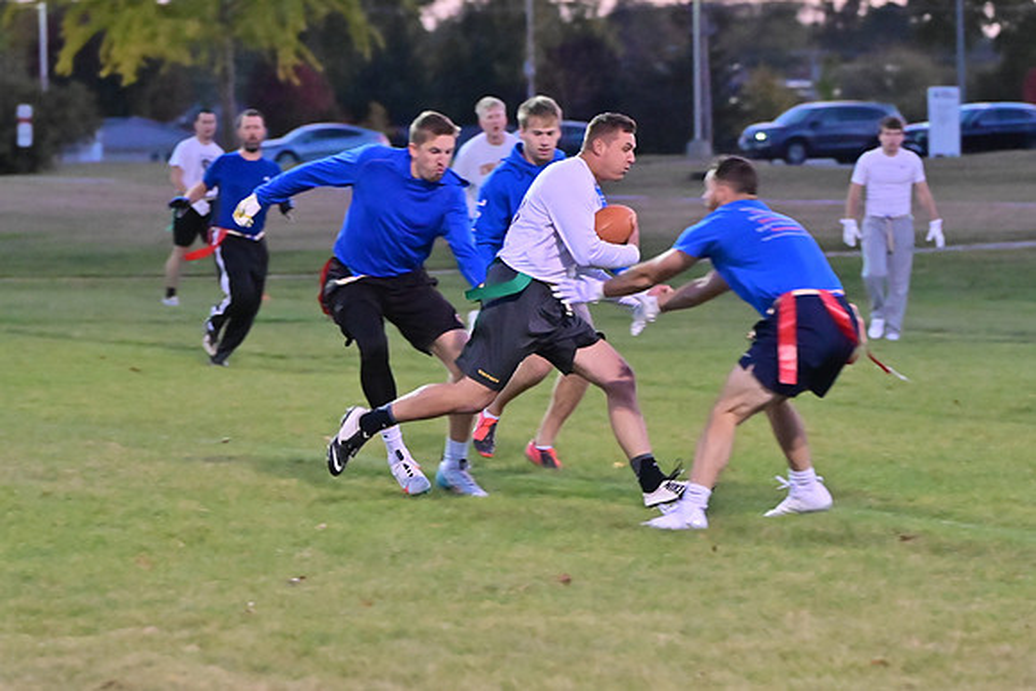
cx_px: 518
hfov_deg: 11.9
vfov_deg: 8.0
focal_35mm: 172
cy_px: 346
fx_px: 4951
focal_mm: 115
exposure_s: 1/500
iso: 6400
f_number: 4
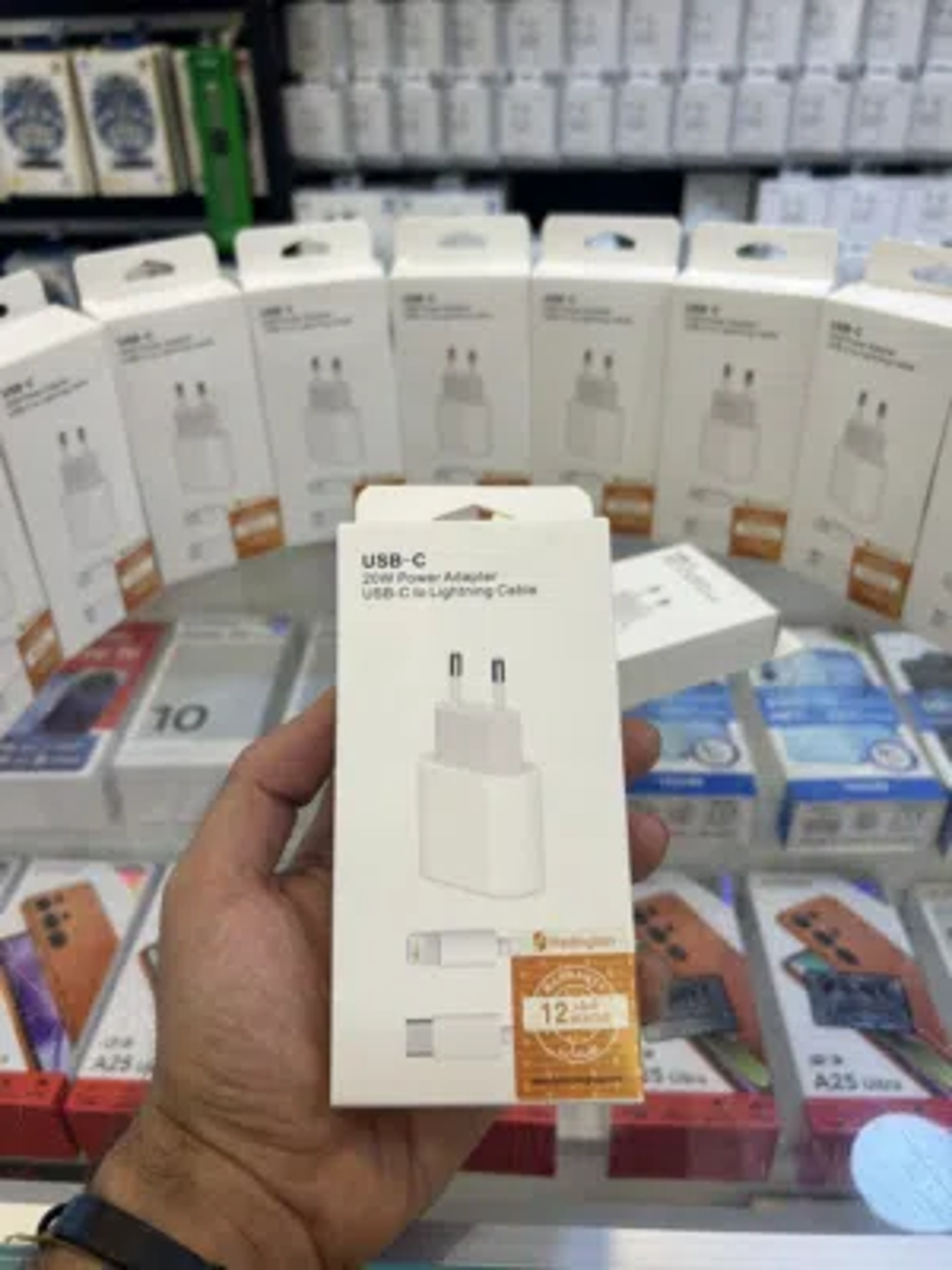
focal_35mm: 26
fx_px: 953
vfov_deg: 67.3
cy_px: 635
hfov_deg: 53.1
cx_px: 476
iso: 50
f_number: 1.5
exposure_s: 1/375
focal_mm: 5.7
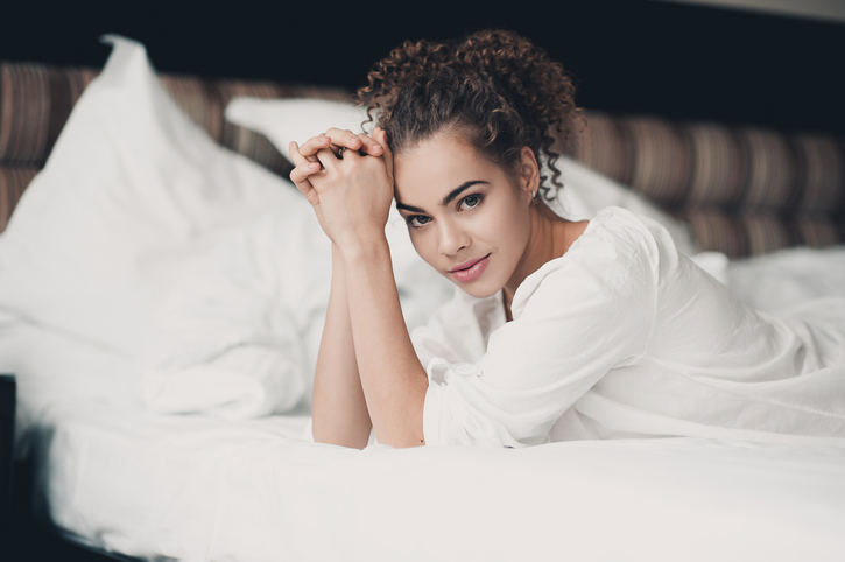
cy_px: 281
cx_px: 422
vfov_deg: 16.0
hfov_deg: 23.9
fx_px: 1993
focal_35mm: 85
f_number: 2
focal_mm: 85
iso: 500
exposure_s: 1/320
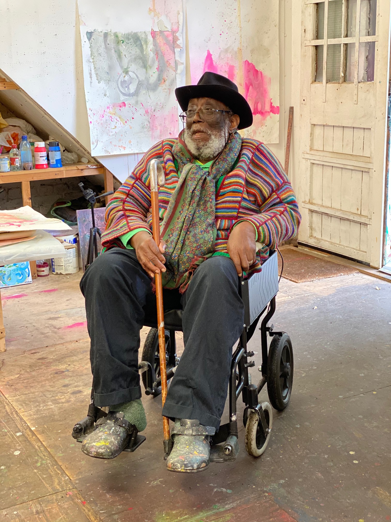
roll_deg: +1.1
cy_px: 261
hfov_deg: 28.0
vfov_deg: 36.8
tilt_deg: -13.4
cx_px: 196
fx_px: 783
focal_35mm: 52
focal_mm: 6
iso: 160
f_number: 2
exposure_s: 1/33
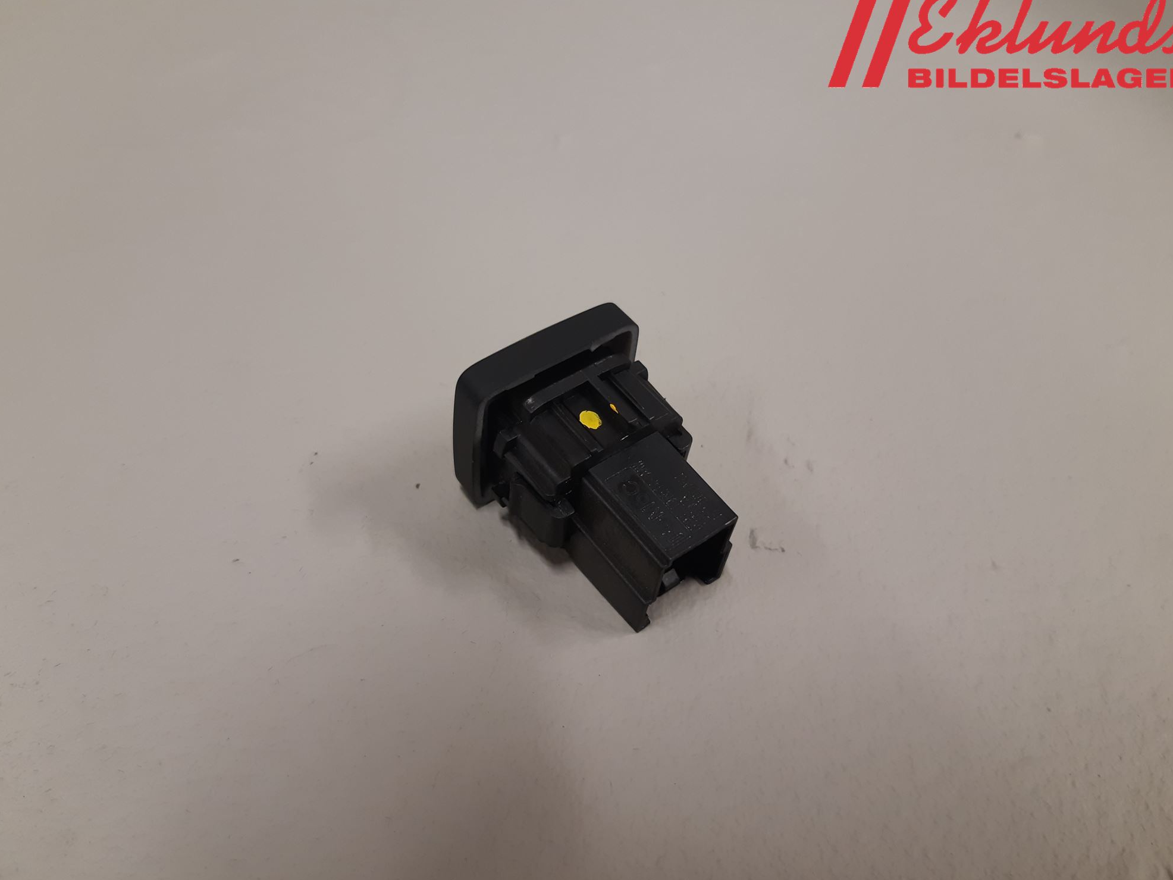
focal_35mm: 27
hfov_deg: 65.3
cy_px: 444
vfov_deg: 51.4
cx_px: 584
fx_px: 915
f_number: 1.7
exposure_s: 1/50
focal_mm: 3.93
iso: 125
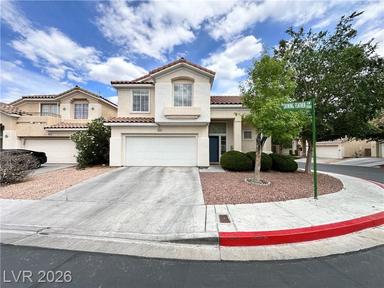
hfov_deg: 102.1
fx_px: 155
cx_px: 192
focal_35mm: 14
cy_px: 144
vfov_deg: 85.7
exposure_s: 1/1261
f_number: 2.2
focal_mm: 2.22
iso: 40
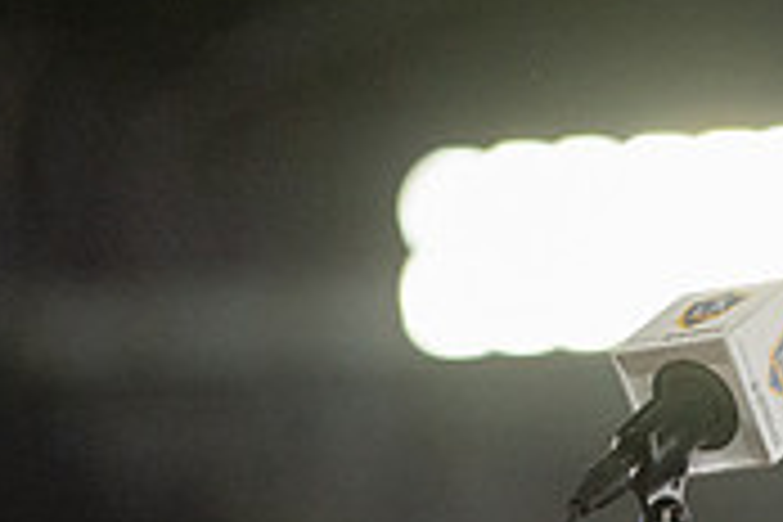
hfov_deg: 4.6
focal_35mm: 449
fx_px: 9765
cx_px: 1066
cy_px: 594
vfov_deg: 3.1
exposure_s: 1/3200
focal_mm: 135
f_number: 2.8
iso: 3200
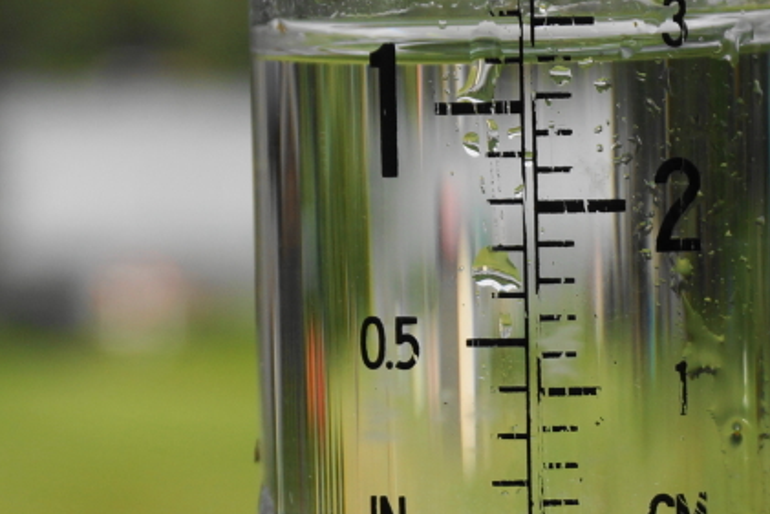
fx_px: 3427
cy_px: 271
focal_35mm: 160
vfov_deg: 8.6
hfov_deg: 12.8
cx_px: 636
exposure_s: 1/125
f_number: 5.6
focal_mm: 45
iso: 100
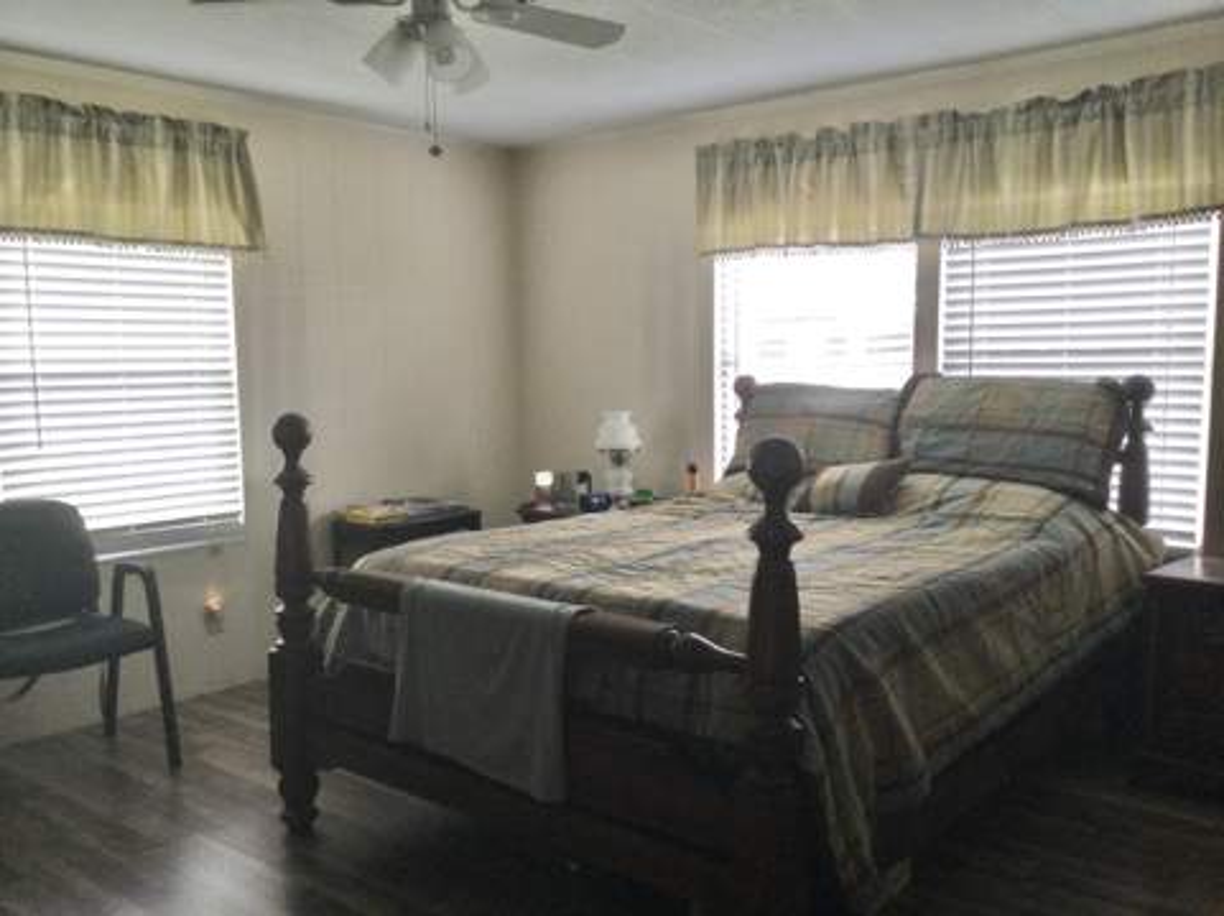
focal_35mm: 31
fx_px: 1095
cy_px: 458
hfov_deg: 58.4
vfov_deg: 45.4
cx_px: 612
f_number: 2.4
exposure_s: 1/30
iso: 25
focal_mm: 3.3
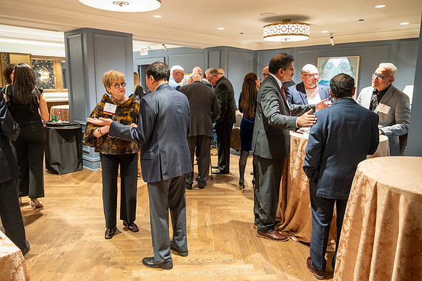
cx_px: 211
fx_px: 322
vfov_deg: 47.1
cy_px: 140
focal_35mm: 28
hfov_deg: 66.4
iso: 2500
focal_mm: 27.5
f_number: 4
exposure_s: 1/60
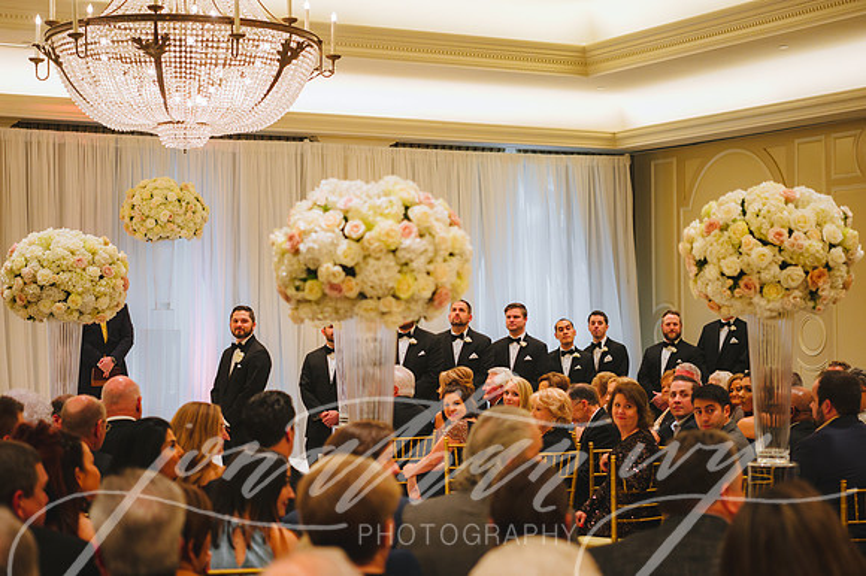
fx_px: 1683
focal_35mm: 70
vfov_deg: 19.4
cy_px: 288
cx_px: 433
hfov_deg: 28.9
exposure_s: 1/200
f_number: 2.8
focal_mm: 70
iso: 2500
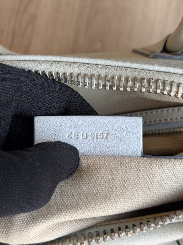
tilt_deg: -86.2
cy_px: 122
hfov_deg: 30.3
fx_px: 338
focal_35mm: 48
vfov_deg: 39.7
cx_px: 92
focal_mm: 6.76
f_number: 1.78
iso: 80
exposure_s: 1/121
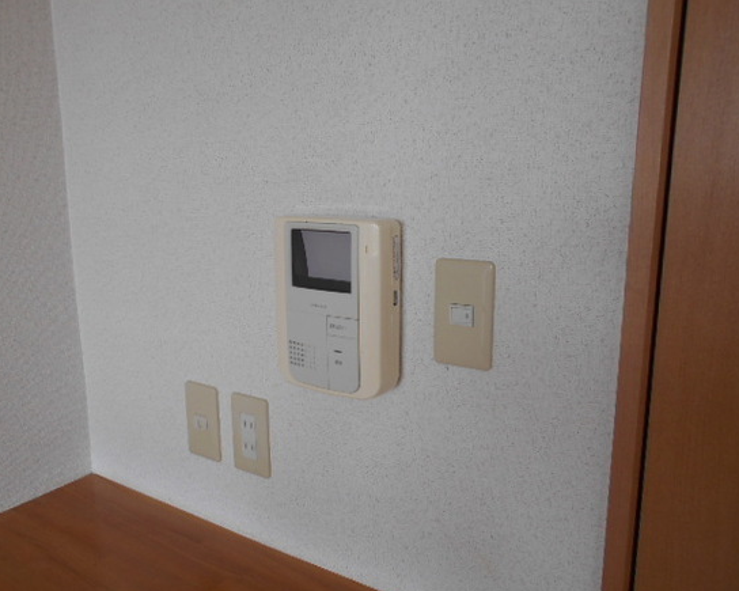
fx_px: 612
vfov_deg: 51.5
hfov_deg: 62.2
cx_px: 350
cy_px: 304
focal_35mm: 28
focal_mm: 4.6
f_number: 3.2
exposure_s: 1/30
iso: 80
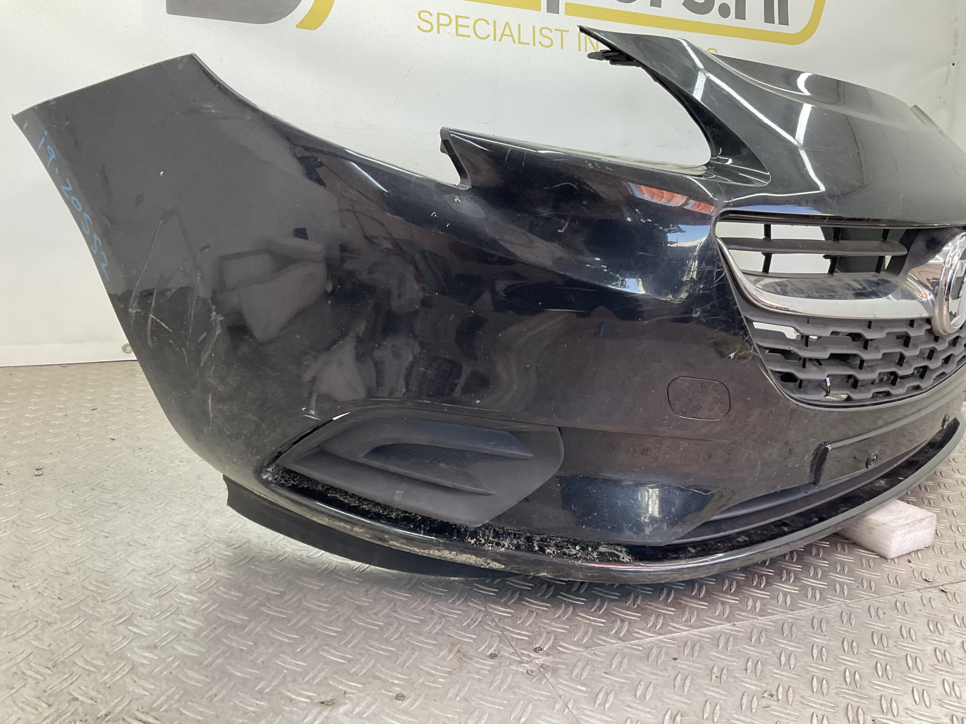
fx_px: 809
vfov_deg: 48.2
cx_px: 483
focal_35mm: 29
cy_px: 362
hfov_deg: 61.7
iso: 40
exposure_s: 1/100
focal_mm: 3
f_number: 1.8
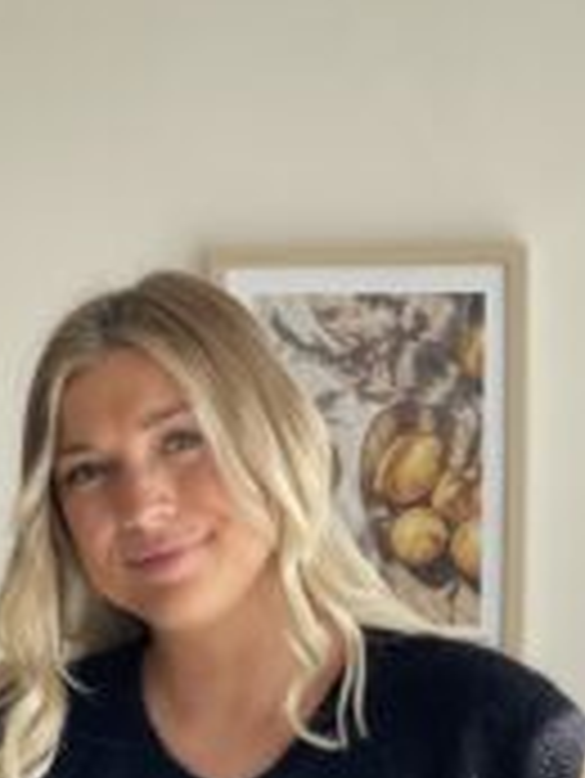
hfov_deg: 12.3
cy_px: 774
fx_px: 2701
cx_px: 387
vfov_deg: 16.1
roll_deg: +0.1
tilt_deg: -1.7
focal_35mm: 120
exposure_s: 1/372
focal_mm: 6
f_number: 2
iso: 32
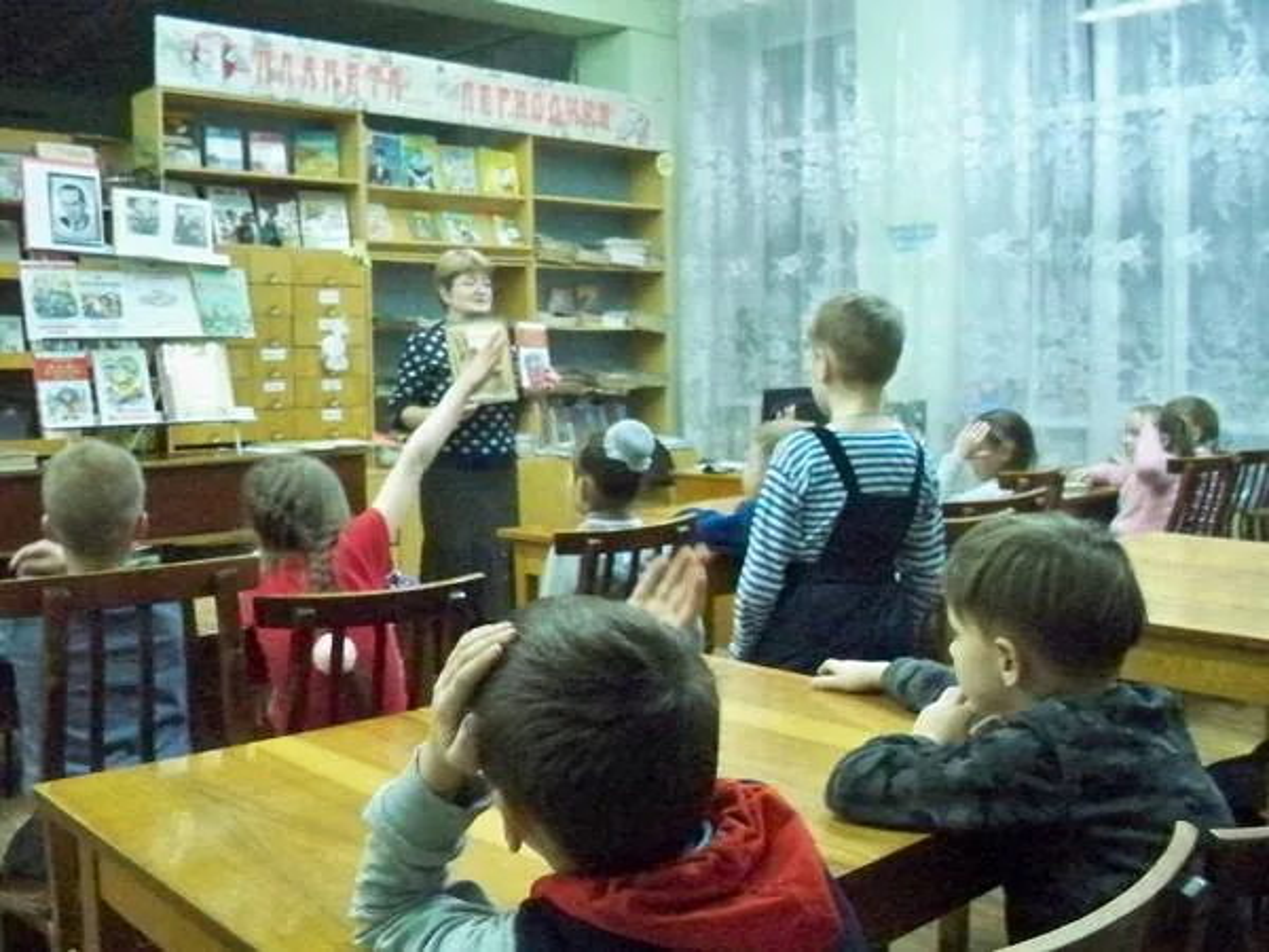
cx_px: 634
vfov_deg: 40.7
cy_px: 476
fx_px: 1283
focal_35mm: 35
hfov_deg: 52.6
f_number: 3.1
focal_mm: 6.3
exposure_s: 1/60
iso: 2500
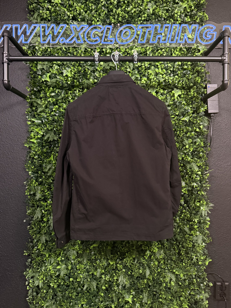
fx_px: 214
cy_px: 154
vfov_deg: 71.6
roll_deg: -0.6
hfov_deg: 56.8
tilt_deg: -1.0
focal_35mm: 24
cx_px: 116
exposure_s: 1/33
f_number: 1.78
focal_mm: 6.76
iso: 800
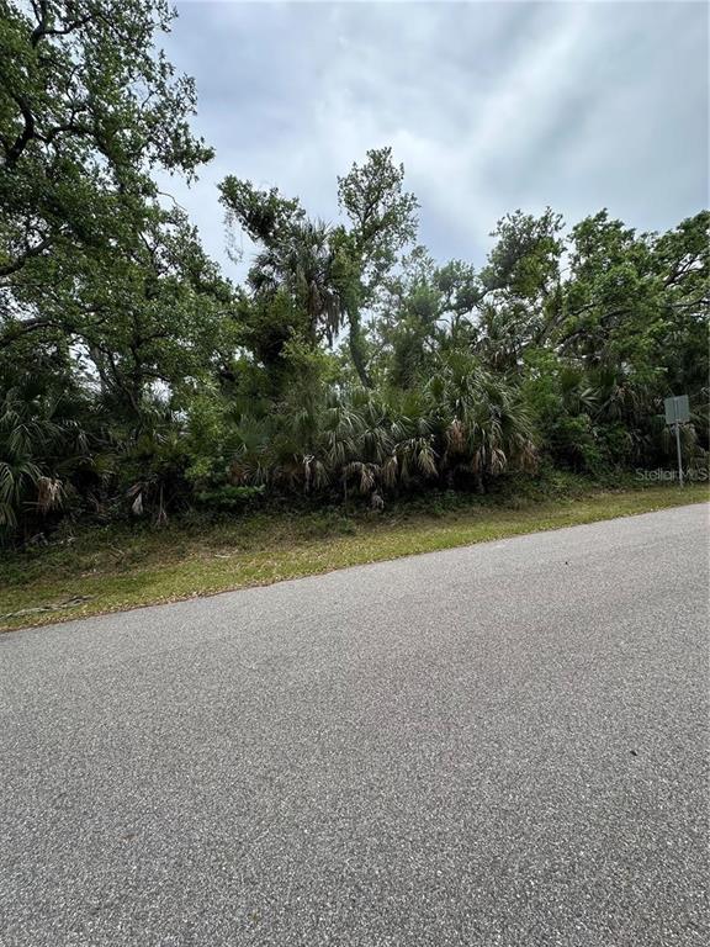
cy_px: 474
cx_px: 355
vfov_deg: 102.1
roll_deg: +4.5
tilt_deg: -1.4
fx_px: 383
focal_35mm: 14
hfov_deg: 85.7
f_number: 2.2
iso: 40
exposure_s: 1/868
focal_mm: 2.22
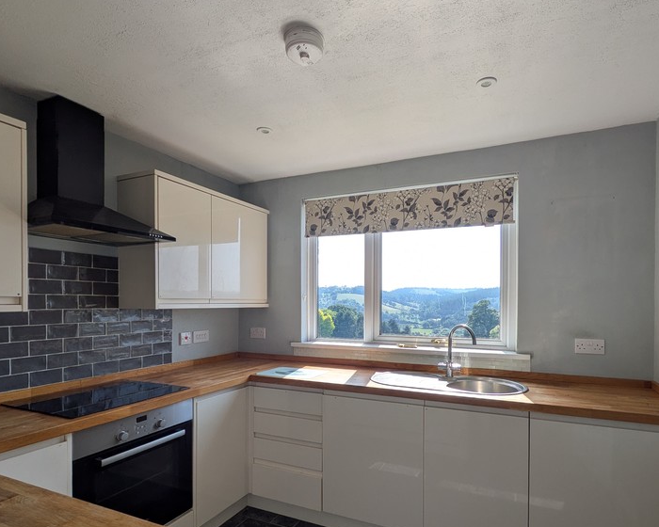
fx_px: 390
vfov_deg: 67.7
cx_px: 353
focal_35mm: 20
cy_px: 306
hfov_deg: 80.3
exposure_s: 1/875
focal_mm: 1.83
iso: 82
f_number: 2.2
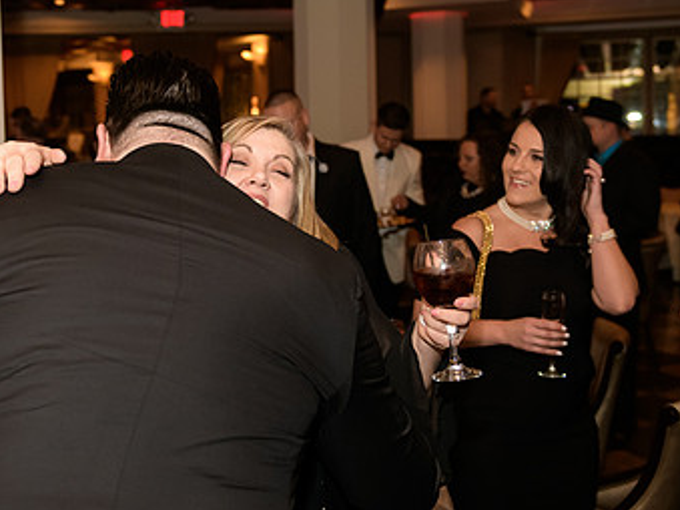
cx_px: 289
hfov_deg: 37.4
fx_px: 1001
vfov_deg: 28.4
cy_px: 192
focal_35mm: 51
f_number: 3.2
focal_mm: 31
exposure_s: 1/125
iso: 1600
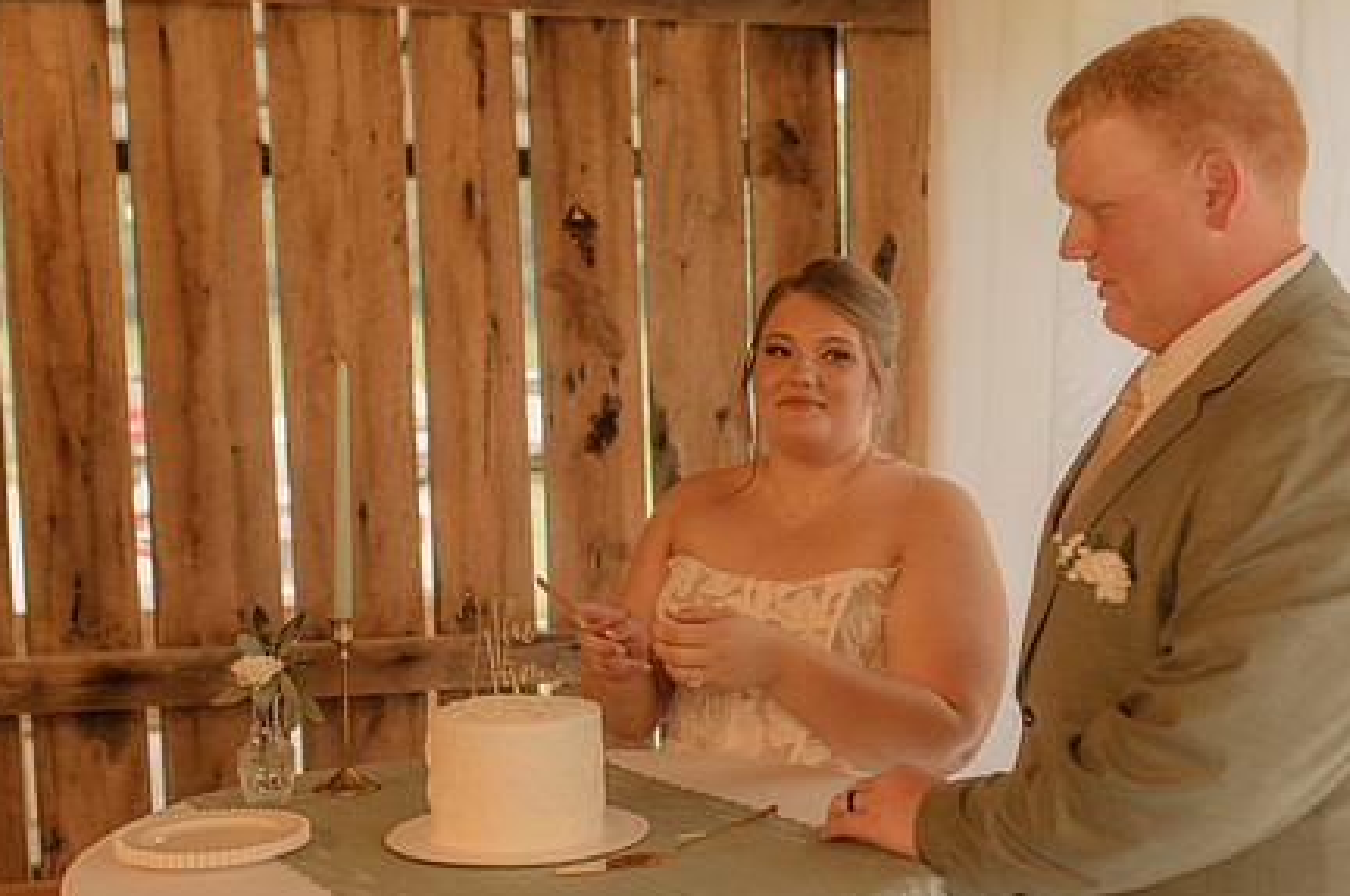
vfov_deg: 28.5
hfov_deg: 41.9
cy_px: 571
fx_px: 1760
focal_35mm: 47
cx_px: 738
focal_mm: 35
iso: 640
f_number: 2.5
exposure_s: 1/200
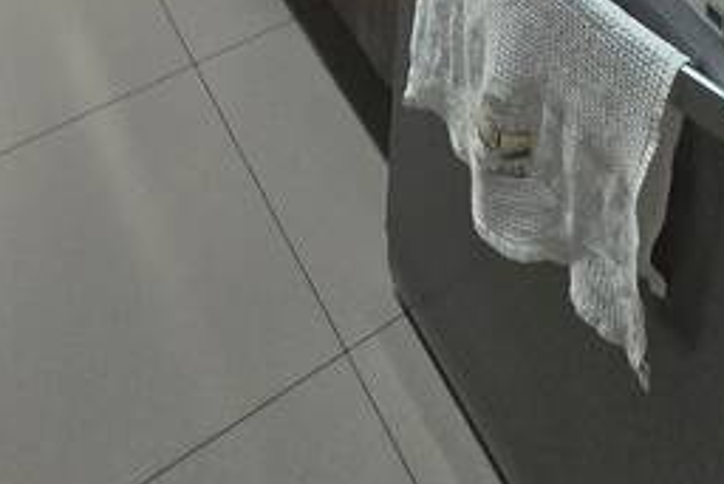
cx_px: 506
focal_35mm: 57
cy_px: -860
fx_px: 1147
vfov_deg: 12.7
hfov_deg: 34.6
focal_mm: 2.2
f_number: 2.2
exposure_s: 1/60
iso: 800
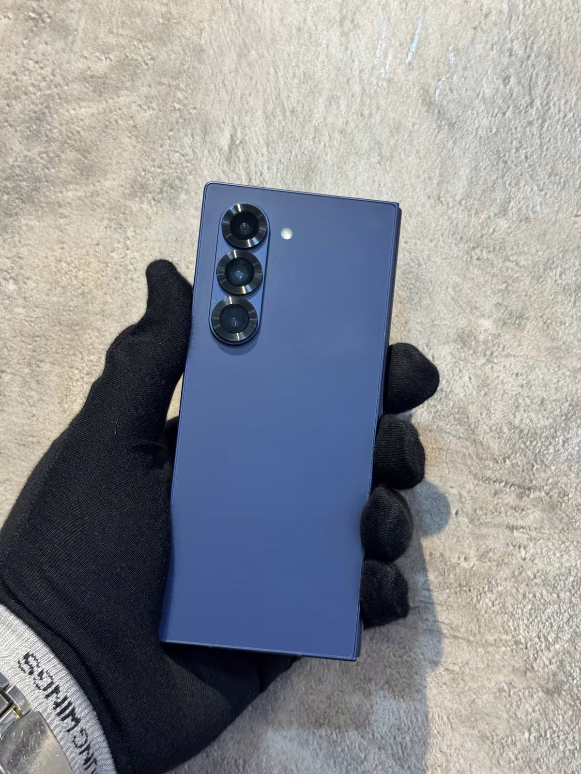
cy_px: 387
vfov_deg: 39.7
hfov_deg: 30.3
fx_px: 1074
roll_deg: -14.6
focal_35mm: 48
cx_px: 290
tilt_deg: +5.6
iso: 100
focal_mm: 6.76
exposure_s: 1/50
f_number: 1.78
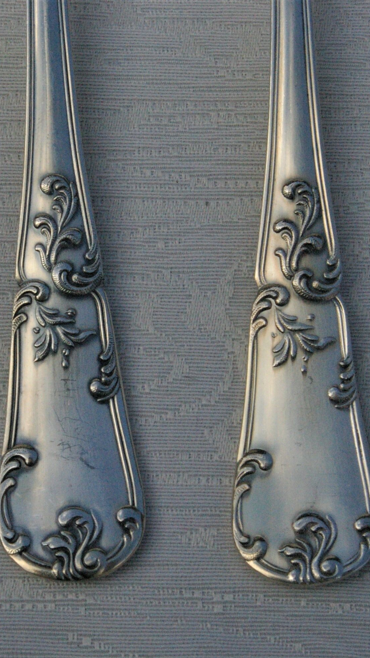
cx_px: 72
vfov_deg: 33.8
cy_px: 332
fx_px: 1081
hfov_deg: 19.2
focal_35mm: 62
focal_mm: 26
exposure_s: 1/1000
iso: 1600
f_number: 13
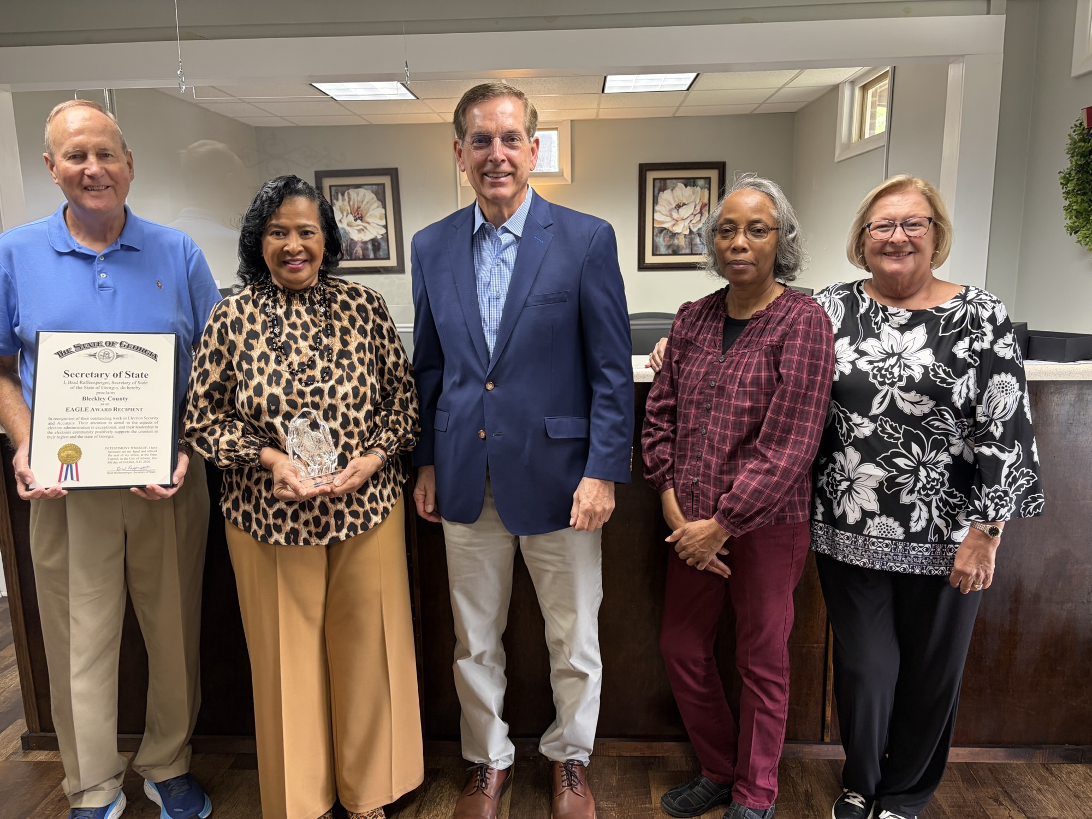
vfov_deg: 53.1
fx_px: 820
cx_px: 546
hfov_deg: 67.3
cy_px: 410
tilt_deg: -10.9
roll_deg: +1.0
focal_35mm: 26
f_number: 1.6
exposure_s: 1/60
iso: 125
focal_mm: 5.96
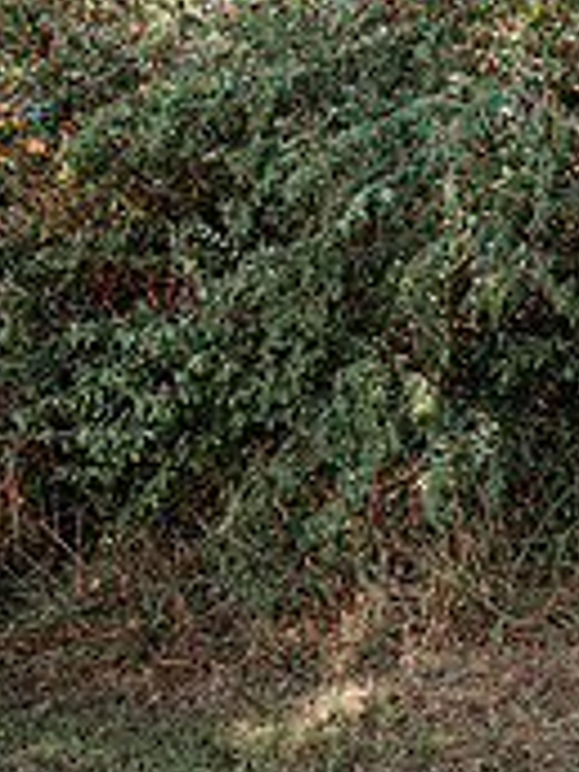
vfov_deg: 24.4
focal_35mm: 78
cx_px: 1073
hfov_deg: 15.8
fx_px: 1740
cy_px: 101
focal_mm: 24
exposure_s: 1/400
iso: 200
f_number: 2.8
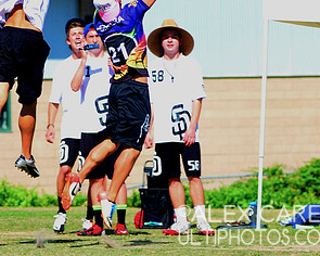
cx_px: 106
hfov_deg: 5.6
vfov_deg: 4.5
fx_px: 3267
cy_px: 50
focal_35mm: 345
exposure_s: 1/800
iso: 200
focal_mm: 125
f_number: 4
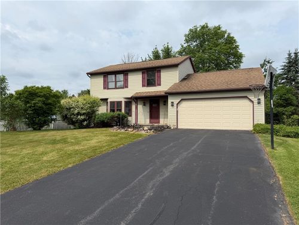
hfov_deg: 71.6
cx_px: 150
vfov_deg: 56.8
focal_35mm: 24
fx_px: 207
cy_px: 112
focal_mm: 6.76
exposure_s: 1/5319
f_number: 1.78
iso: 80
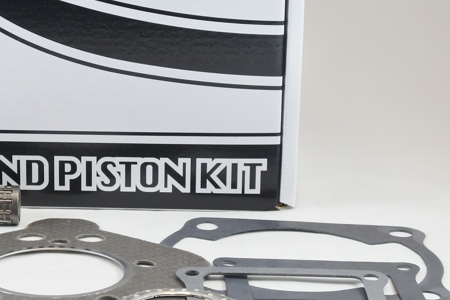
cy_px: 104
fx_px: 1313
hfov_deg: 19.1
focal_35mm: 105
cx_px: 52
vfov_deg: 13.0
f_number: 4.5
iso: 560
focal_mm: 18.9
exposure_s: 1/125
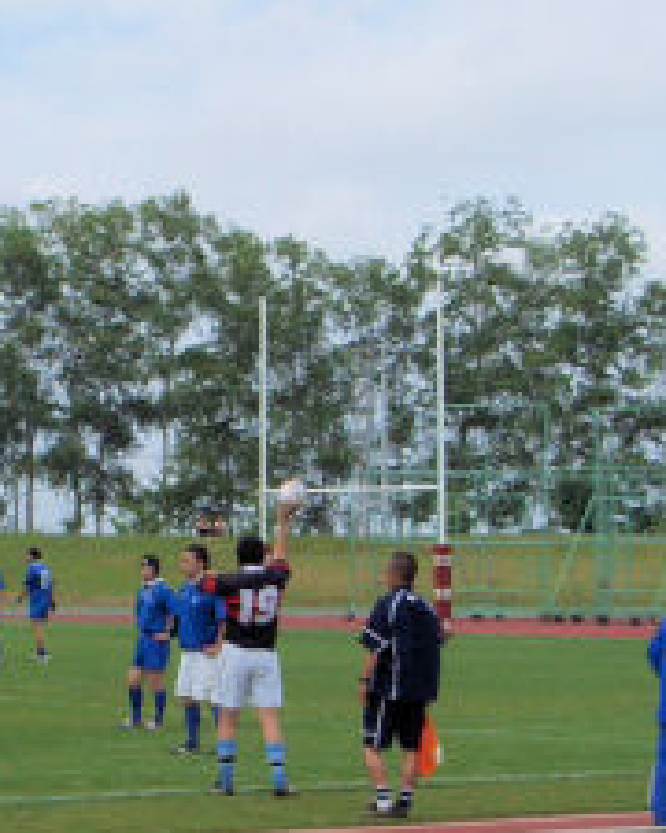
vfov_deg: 14.0
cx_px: 52
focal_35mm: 138
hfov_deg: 11.1
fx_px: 3400
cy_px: 352
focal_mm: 10.2
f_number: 5.6
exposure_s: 1/800
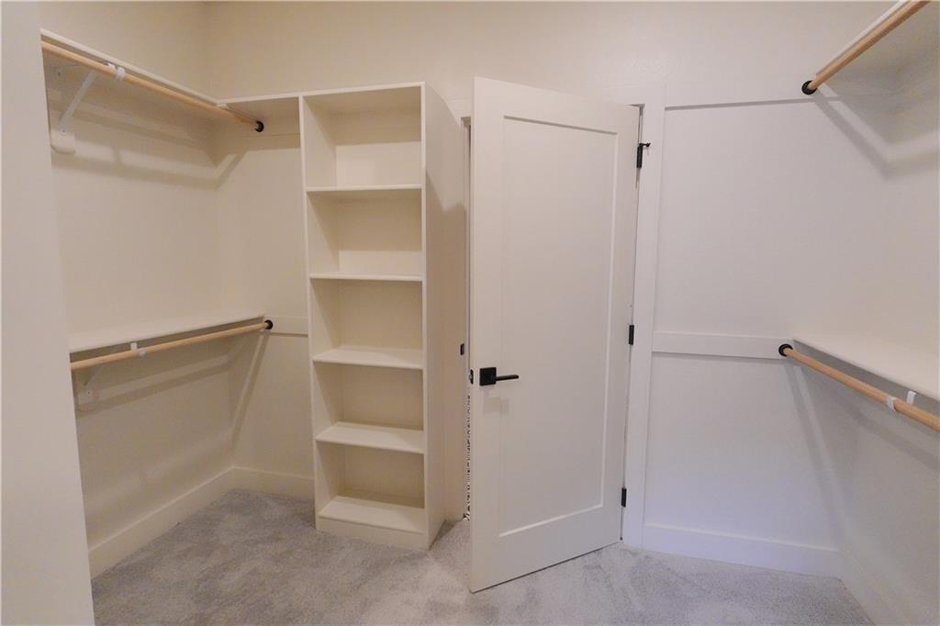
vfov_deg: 67.3
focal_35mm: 18
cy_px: 313
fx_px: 470
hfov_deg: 90.0
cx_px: 470
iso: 3200
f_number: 5
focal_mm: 6.9
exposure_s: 1/125
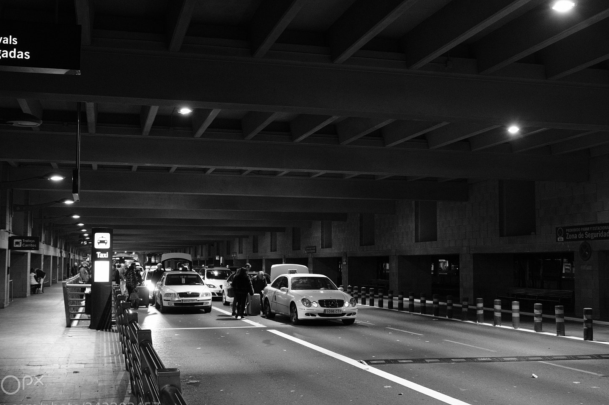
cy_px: 215
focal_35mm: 40
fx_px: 676
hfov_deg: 48.4
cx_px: 277
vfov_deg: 33.4
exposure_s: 1/30
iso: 3200
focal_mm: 24.3
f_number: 5
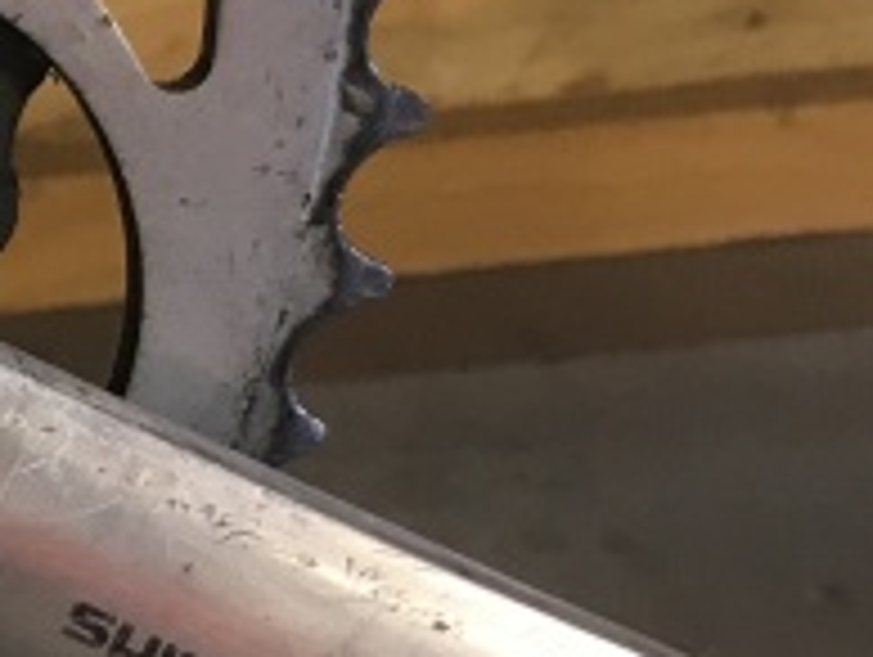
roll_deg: +1.0
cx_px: -1116
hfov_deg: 11.1
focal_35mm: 153
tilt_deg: -23.5
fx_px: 3863
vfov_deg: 9.5
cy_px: -207
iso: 64
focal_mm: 4.15
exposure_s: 1/30
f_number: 2.2
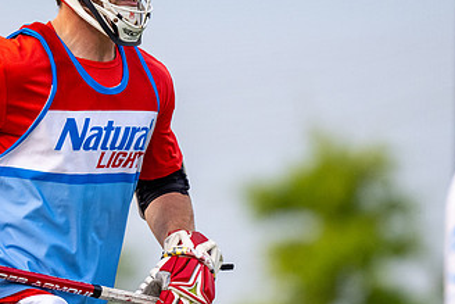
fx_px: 13870
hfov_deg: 1.9
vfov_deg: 1.3
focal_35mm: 1097
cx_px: 50
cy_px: 157
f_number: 5.6
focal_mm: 500
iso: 2000
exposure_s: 1/1000
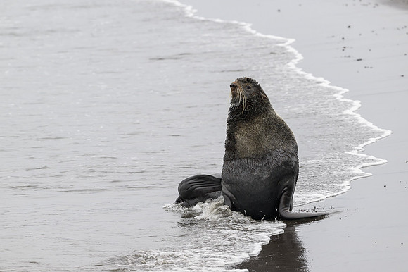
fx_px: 4854
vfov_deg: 3.2
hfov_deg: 4.8
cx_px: 189
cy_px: 126
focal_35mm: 429
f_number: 5.6
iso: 800
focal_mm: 400
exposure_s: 1/1000
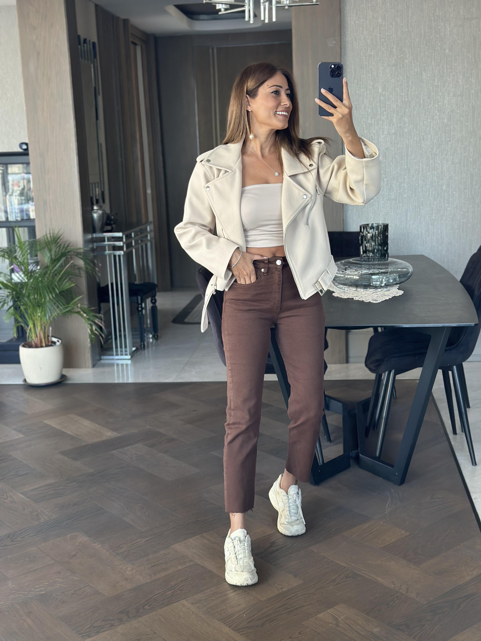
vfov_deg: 39.7
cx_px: 240
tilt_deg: -18.9
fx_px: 889
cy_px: 320
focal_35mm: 48
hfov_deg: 30.3
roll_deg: +2.5
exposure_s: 1/60
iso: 160
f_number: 1.78
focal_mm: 6.86
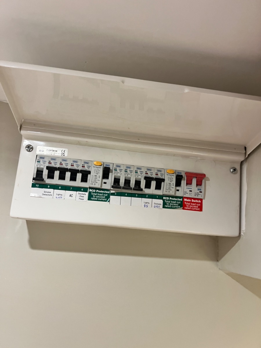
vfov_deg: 67.3
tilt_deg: +14.2
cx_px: 130
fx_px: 261
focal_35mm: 26
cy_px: 174
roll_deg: -4.4
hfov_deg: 53.1
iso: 250
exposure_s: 1/50
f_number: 1.6
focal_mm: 5.1
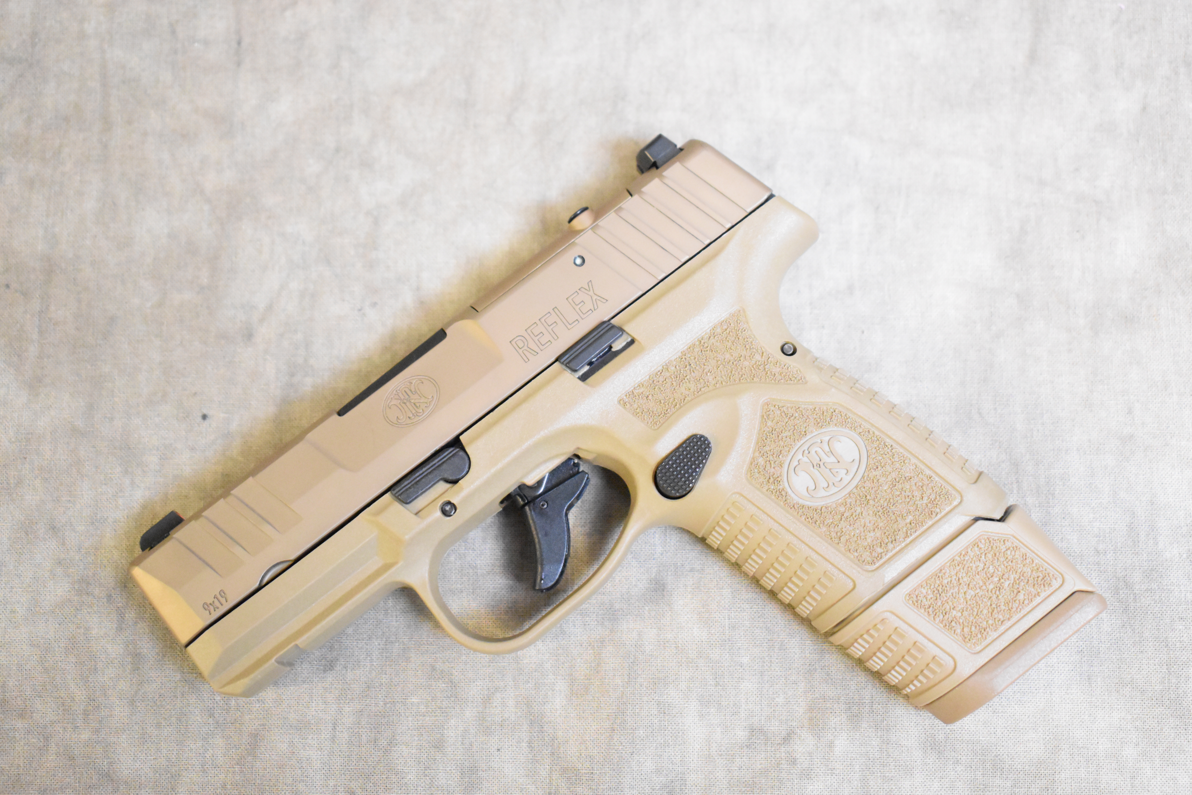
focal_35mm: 52
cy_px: 398
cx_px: 596
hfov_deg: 37.9
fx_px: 1738
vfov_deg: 25.8
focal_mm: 35
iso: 10000
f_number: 4.5
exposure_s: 1/125
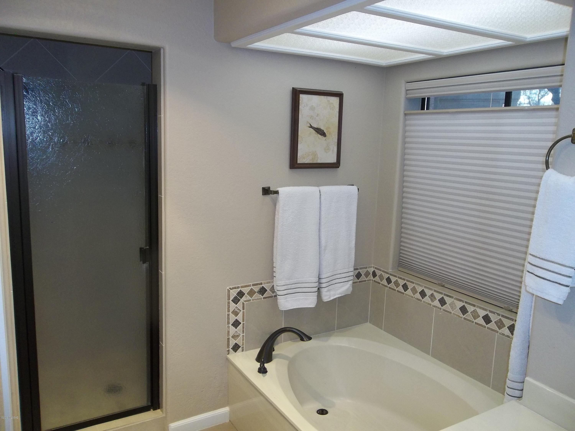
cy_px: 216
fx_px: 448
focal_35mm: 27
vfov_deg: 51.4
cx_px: 288
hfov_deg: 65.3
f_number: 3.5
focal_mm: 4.9
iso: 160
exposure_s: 1/30
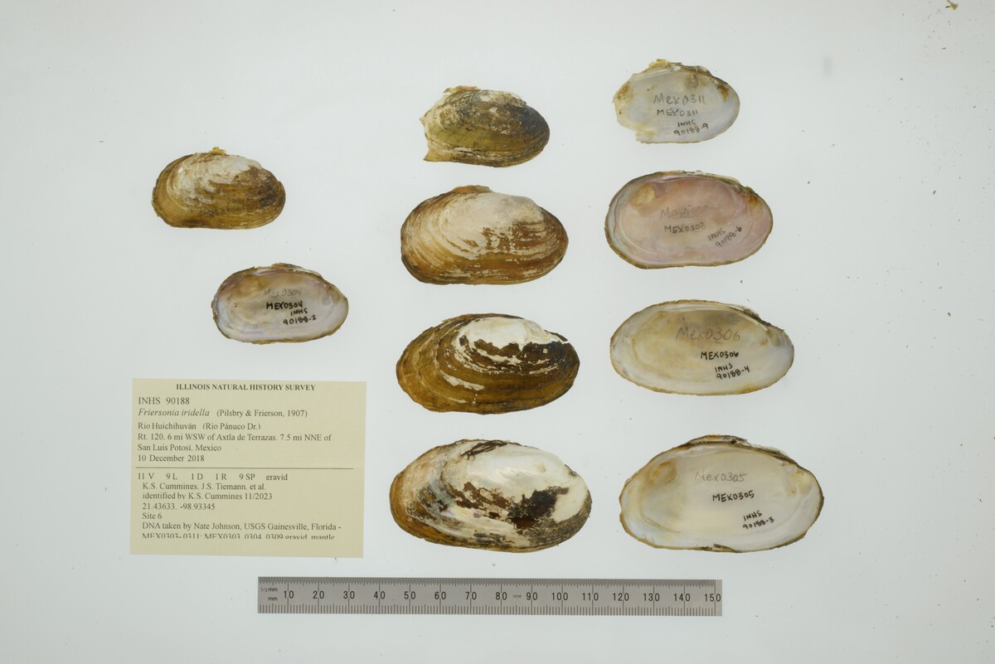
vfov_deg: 22.6
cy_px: 332
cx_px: 498
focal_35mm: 60
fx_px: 1659
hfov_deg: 33.4
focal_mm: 60
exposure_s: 1/10
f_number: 32
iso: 100
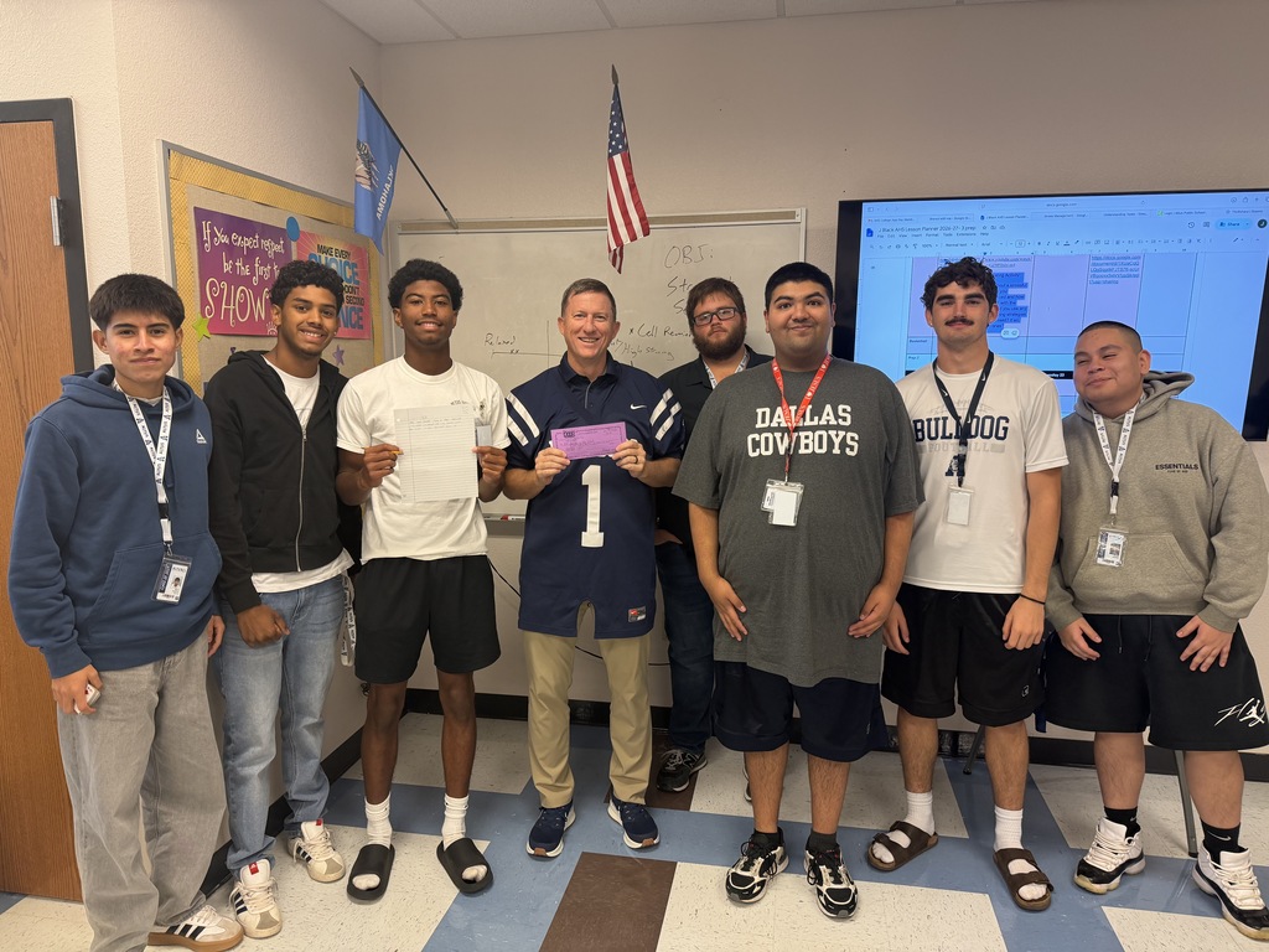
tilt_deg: -7.9
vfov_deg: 56.8
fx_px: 880
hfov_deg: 71.6
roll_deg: +0.8
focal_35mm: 24
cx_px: 634
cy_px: 476
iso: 200
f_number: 1.78
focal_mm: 6.76
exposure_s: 1/120
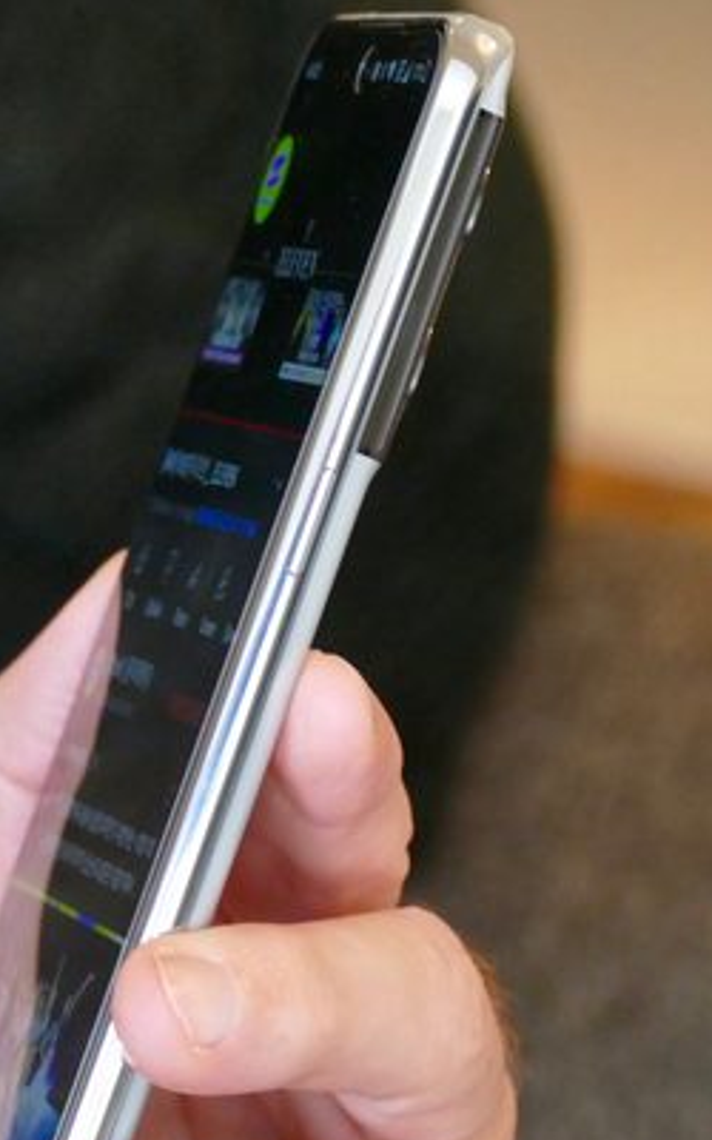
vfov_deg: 9.1
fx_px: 7172
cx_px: 199
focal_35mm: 231
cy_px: 584
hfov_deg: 5.7
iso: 1600
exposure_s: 1/40
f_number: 4
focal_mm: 45.89
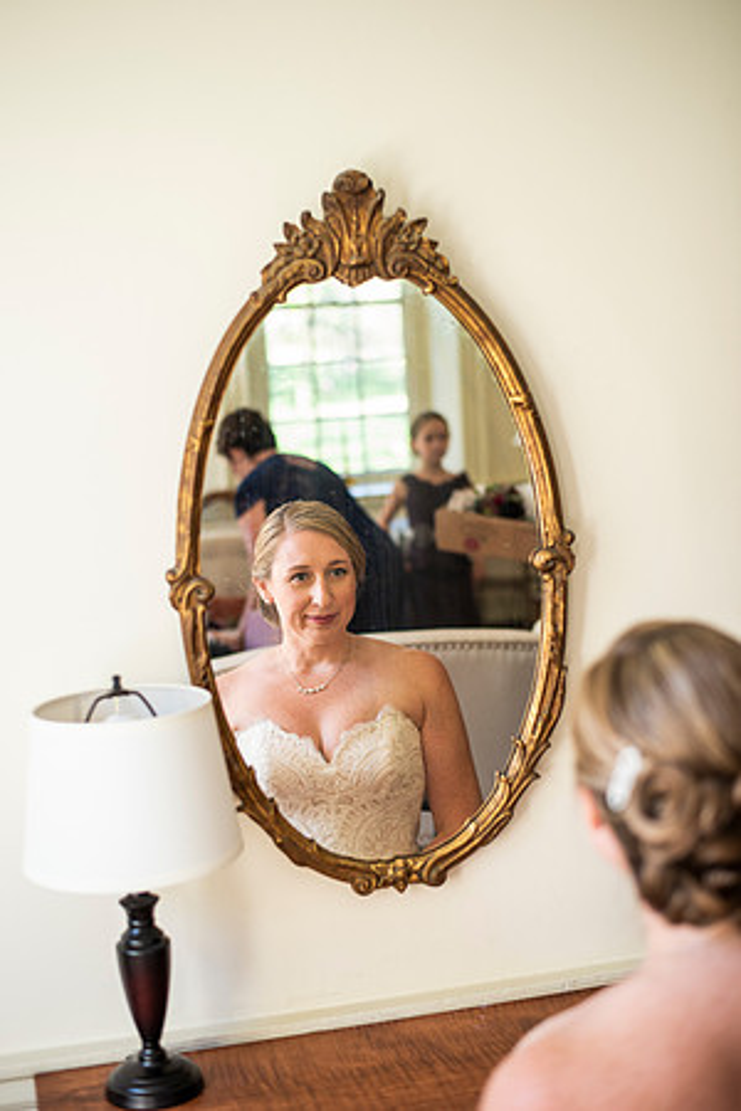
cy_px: 556
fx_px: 1544
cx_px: 370
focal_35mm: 50
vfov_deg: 39.6
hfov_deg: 27.0
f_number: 2.2
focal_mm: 50
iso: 640
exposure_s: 1/400
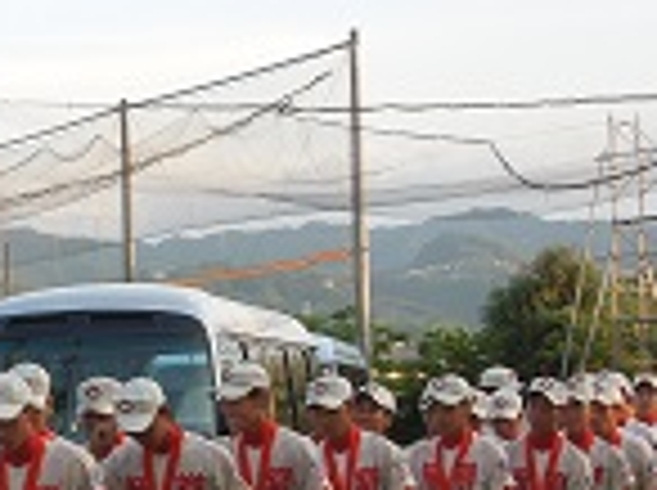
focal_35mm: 134
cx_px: -90
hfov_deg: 14.4
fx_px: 2539
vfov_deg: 10.9
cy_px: 483
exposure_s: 1/100
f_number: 3.8
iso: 100
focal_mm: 7
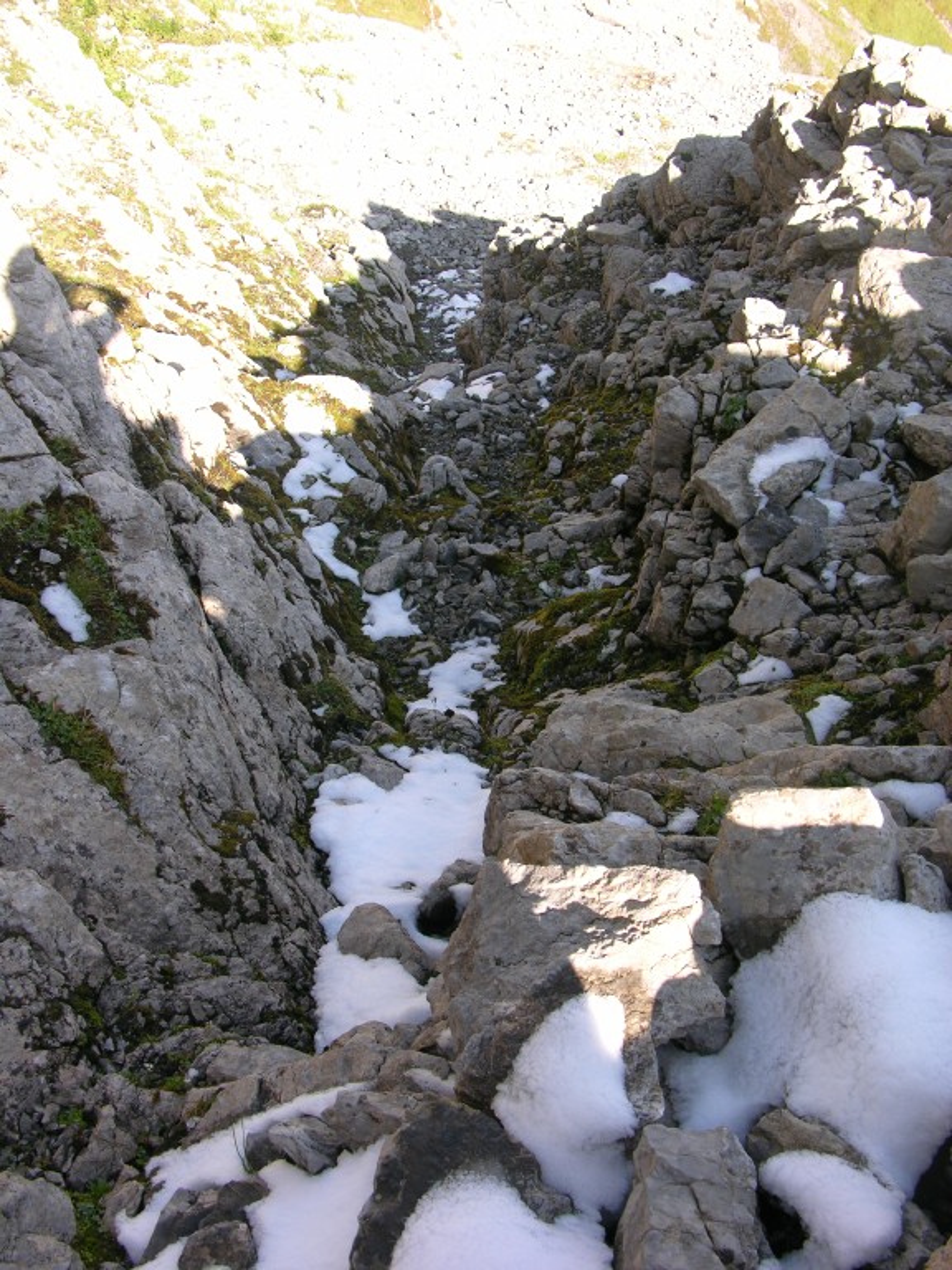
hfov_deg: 40.7
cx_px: 476
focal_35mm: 35
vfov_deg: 52.6
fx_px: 1283
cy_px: 635
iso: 50
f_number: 4.5
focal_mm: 9
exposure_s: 1/112
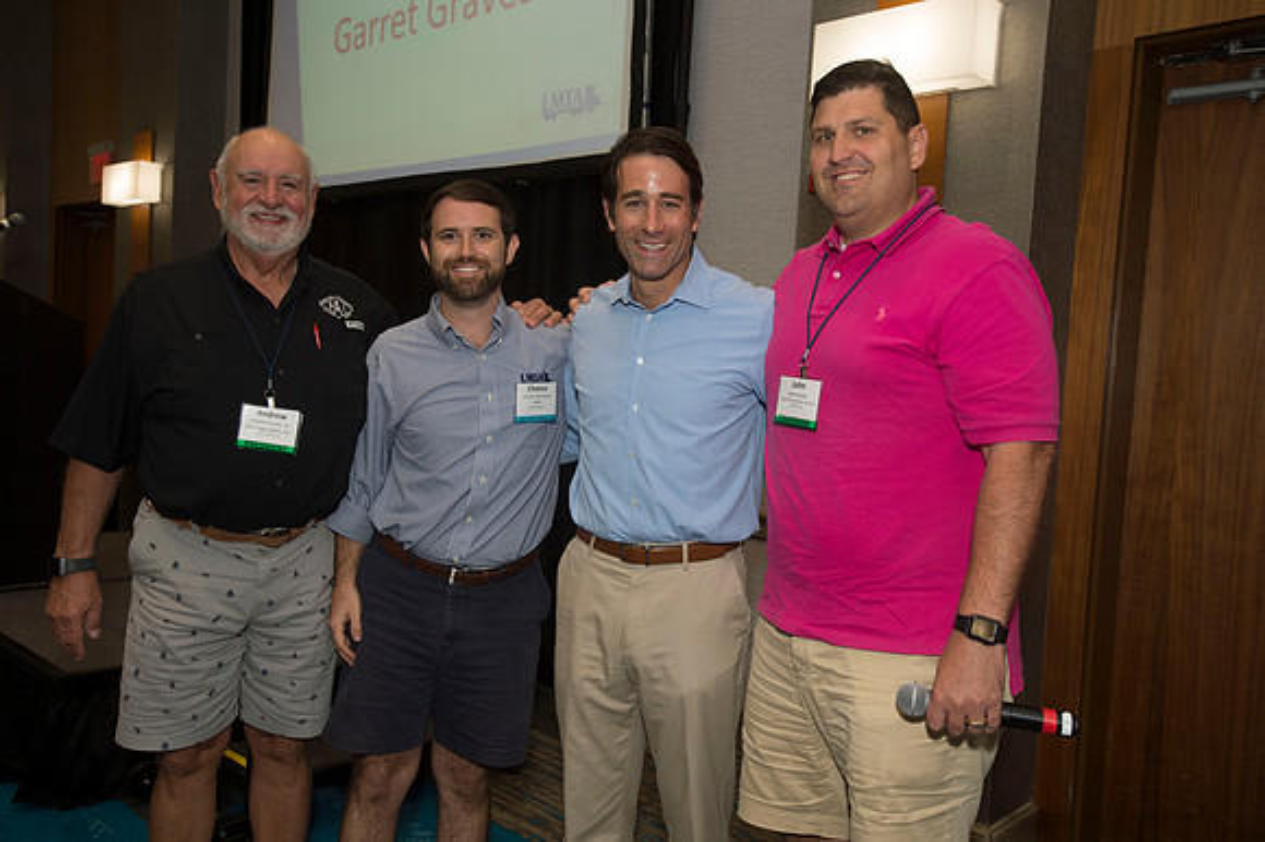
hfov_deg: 58.7
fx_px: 1124
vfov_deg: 41.1
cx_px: 632
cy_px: 421
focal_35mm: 32
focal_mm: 32
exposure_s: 1/250
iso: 1250
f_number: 5.6
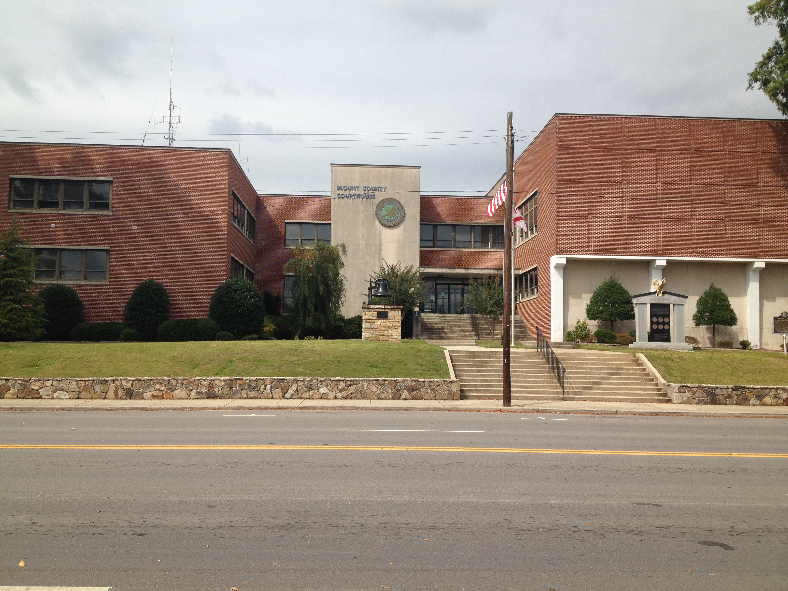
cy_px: 296
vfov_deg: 40.7
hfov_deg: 52.6
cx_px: 394
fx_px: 797
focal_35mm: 35
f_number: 2.4
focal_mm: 4.28
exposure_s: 1/2632
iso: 64
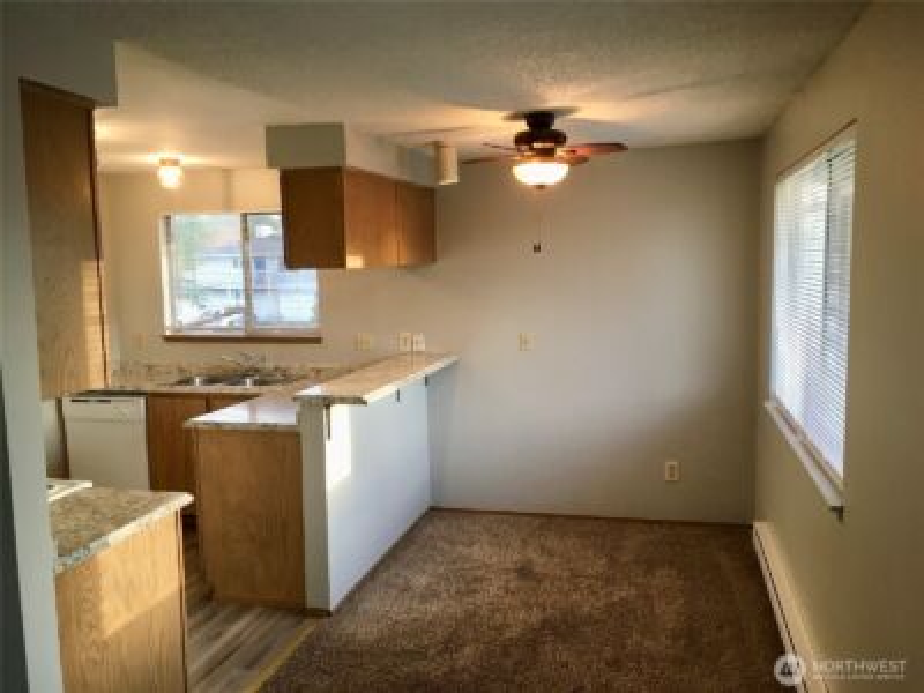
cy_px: 346
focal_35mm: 29
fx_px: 774
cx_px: 462
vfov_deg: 48.2
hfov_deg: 61.7
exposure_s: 1/30
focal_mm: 4.15
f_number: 2.2
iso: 40
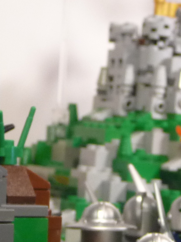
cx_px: 33
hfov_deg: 10.1
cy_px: 212
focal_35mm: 146
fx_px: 1018
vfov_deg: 13.4
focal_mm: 5.6
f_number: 3.6
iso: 200
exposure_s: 1/30
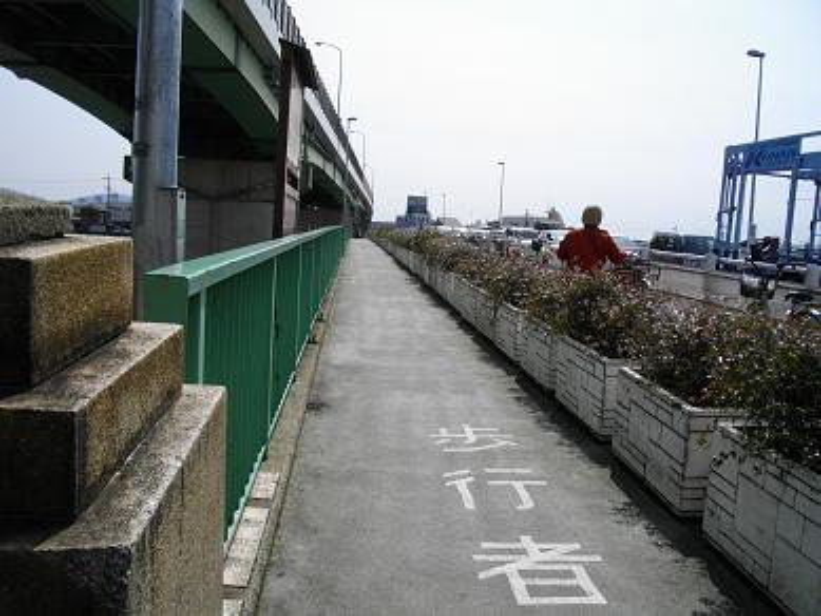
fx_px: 759
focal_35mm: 32
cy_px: 308
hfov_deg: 56.8
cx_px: 410
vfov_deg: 44.2
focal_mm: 5.7
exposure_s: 1/640
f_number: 5.5
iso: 100
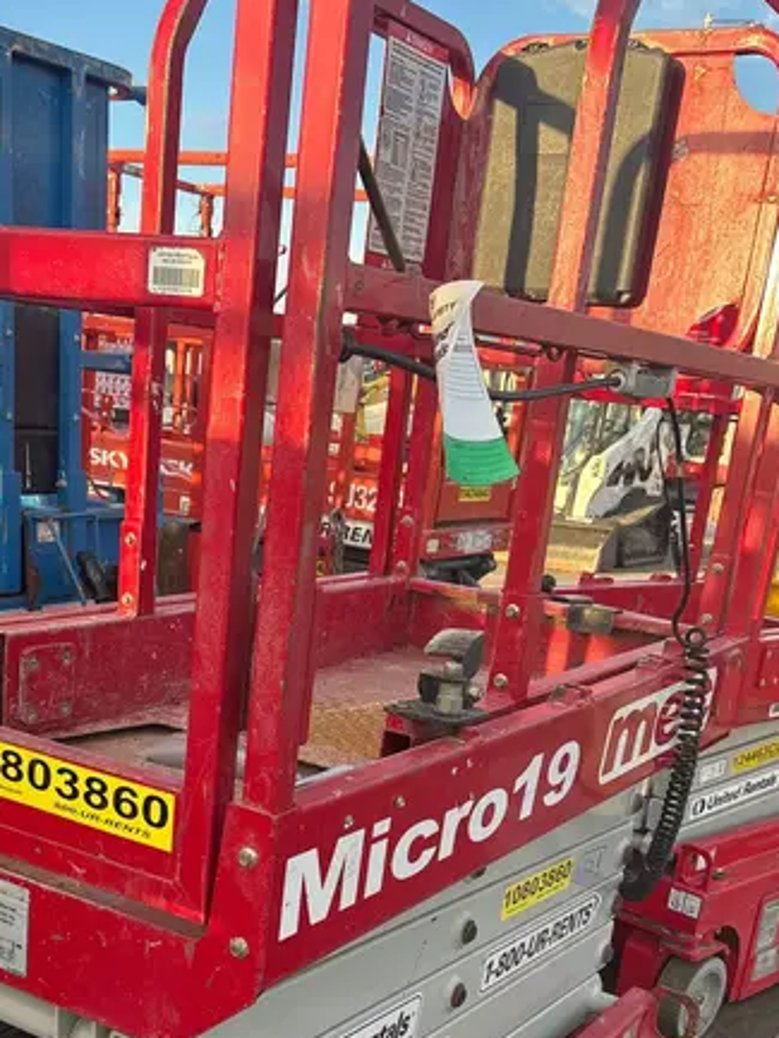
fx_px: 1320
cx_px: 285
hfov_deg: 32.7
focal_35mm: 44
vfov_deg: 41.1
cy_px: 831
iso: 50
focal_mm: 5.96
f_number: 1.6
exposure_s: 1/430
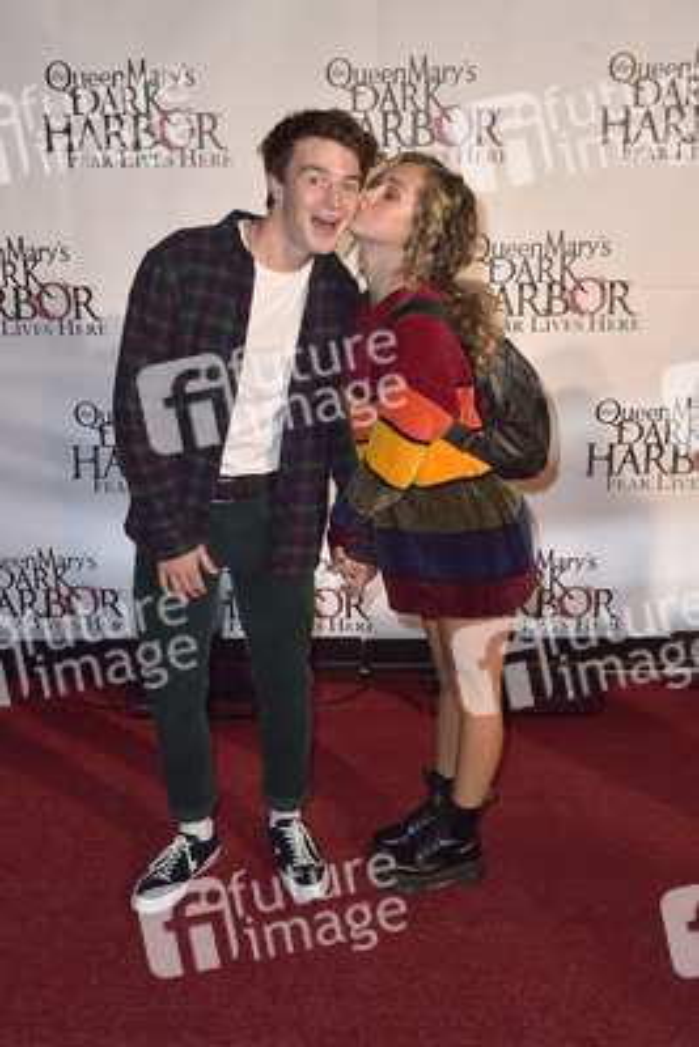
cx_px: 350
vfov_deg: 58.7
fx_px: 931
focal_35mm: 32
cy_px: 524
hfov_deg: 41.1
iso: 400
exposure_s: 1/250
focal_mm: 32
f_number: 5.6
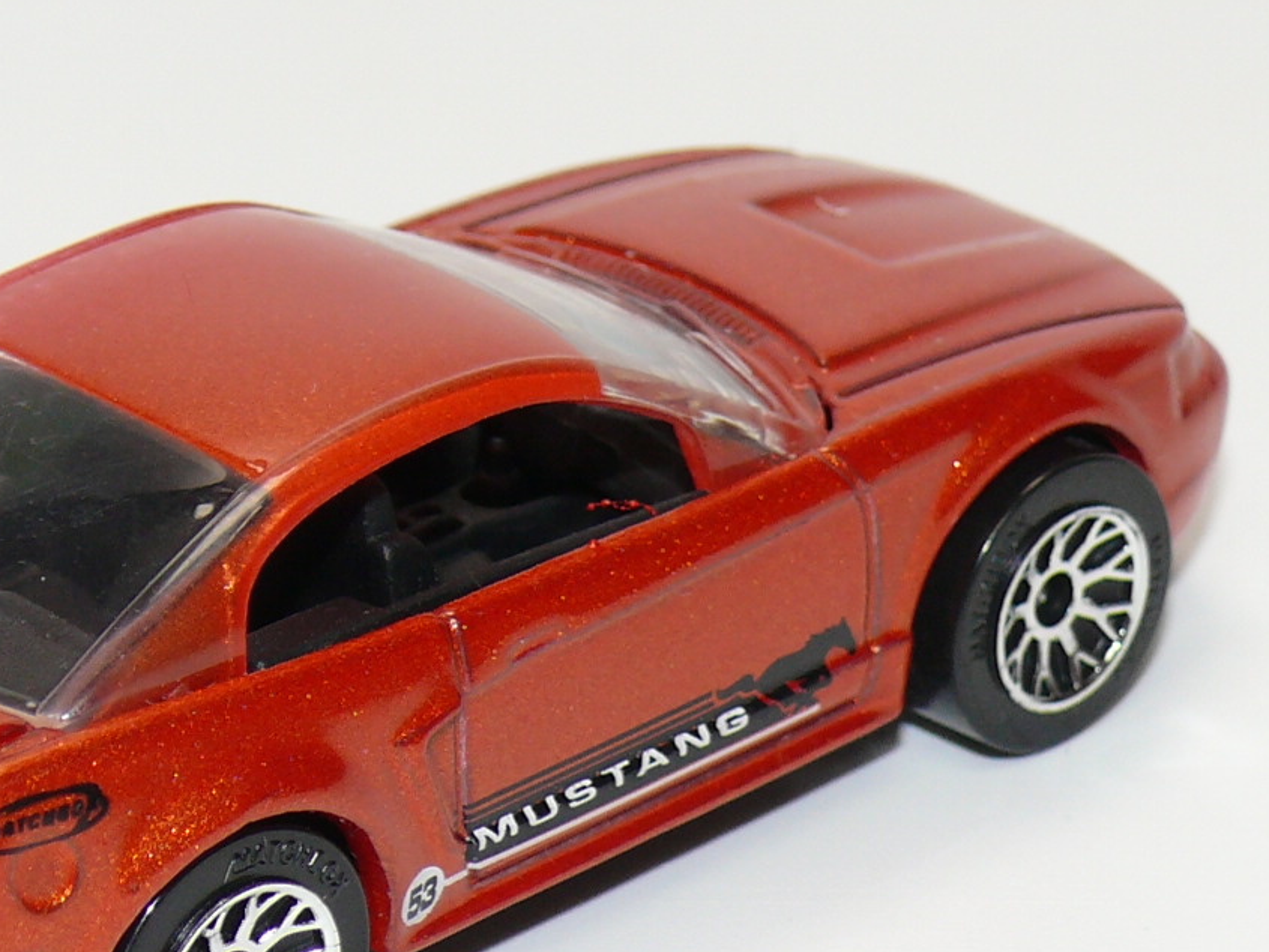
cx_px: 360
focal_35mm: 195
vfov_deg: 7.6
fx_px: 7150
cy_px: 560
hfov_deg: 10.1
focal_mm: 13.6
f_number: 4
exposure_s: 1/30
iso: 100
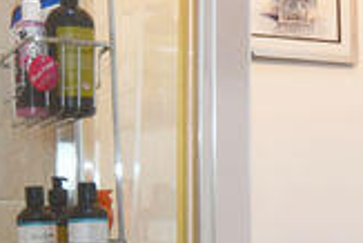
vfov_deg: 14.4
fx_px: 949
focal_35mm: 94
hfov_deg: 20.9
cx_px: 363
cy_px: 224
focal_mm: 10
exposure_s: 1/60
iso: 220
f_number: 4
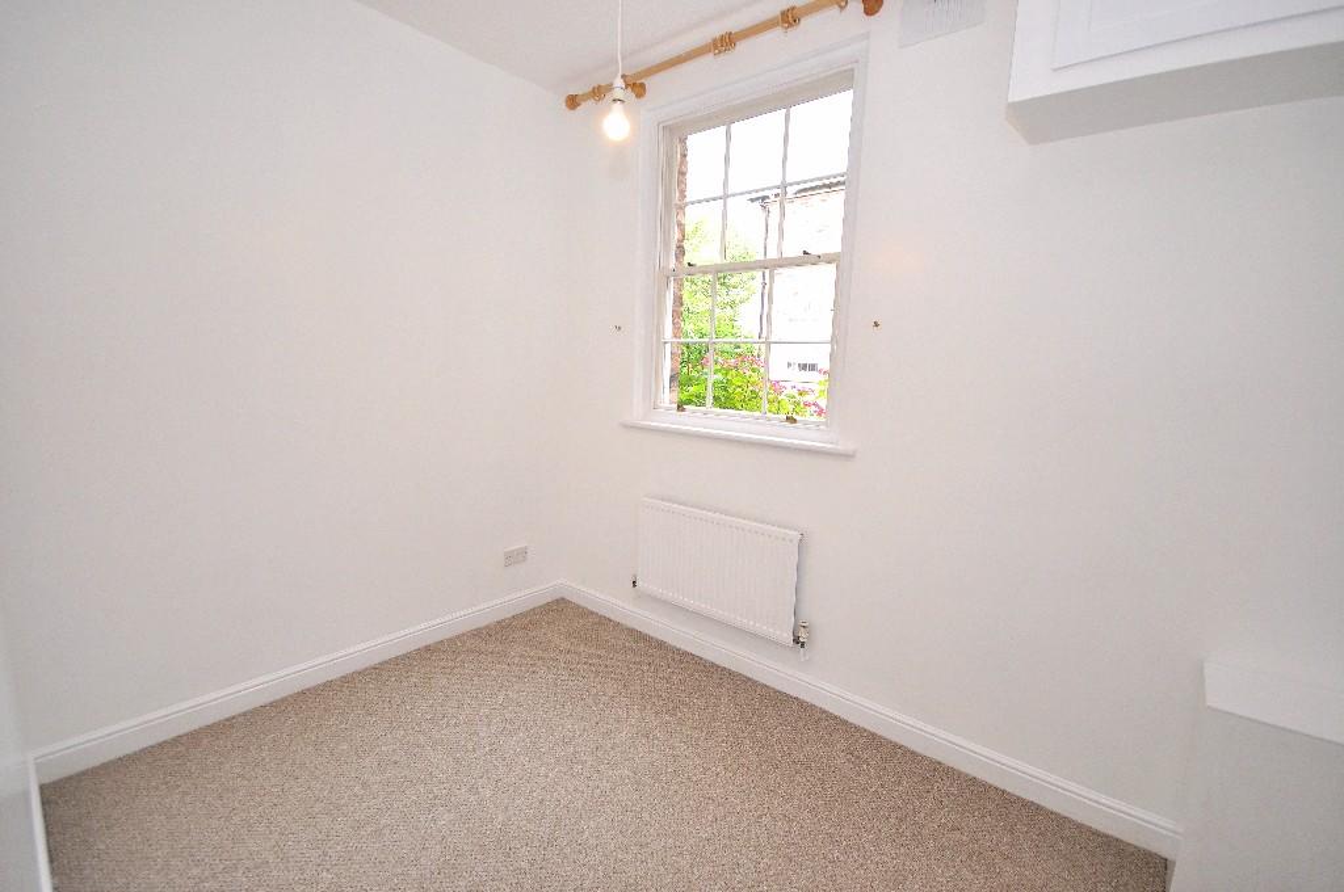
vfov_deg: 77.2
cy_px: 446
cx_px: 672
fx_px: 559
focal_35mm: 15
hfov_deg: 100.5
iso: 200
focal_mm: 10
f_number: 4.5
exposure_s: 1/80
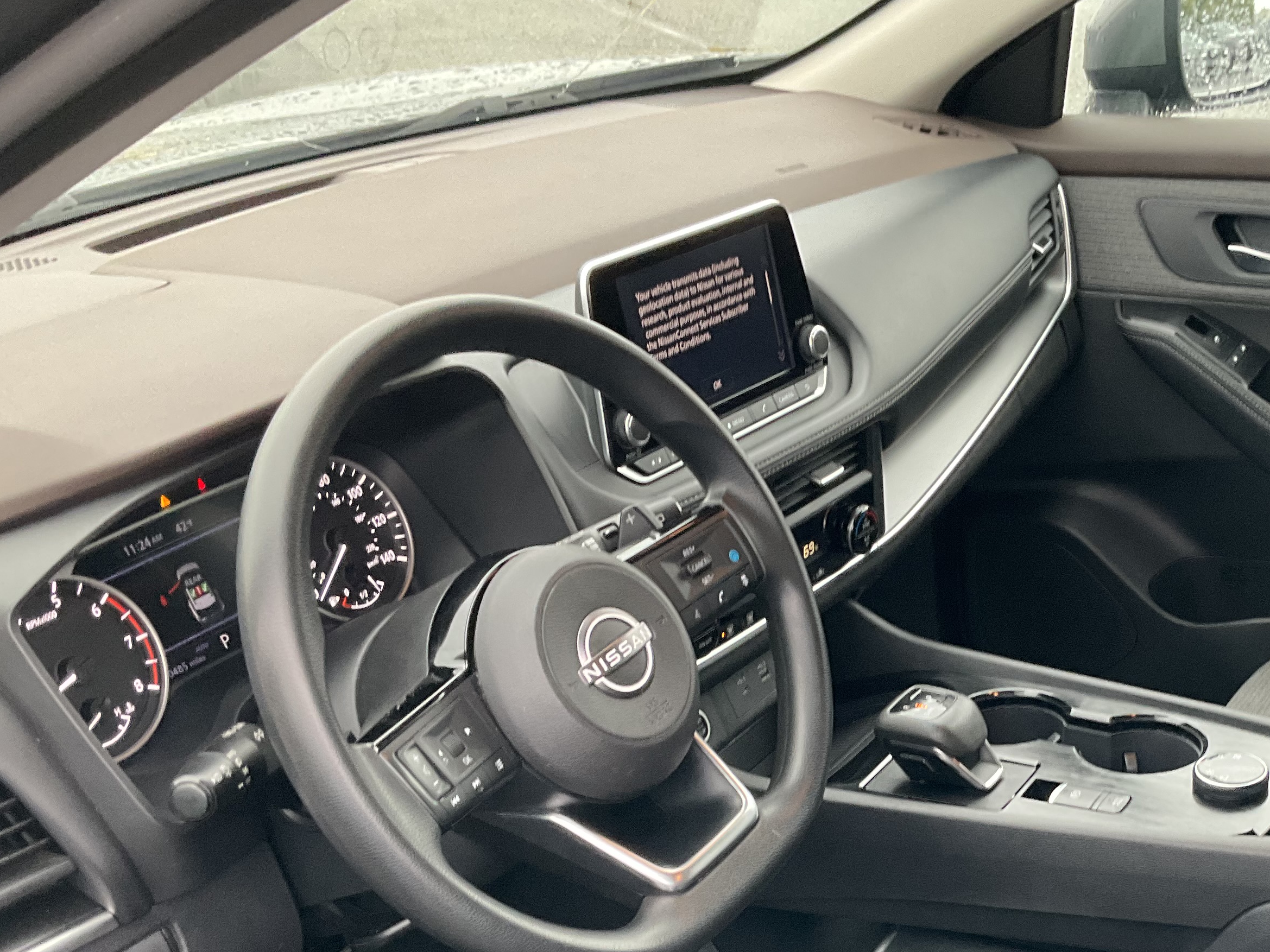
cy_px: 766
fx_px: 1834
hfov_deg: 37.0
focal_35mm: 50
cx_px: 997
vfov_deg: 28.5
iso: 125
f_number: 1.8
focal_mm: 3
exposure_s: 1/60
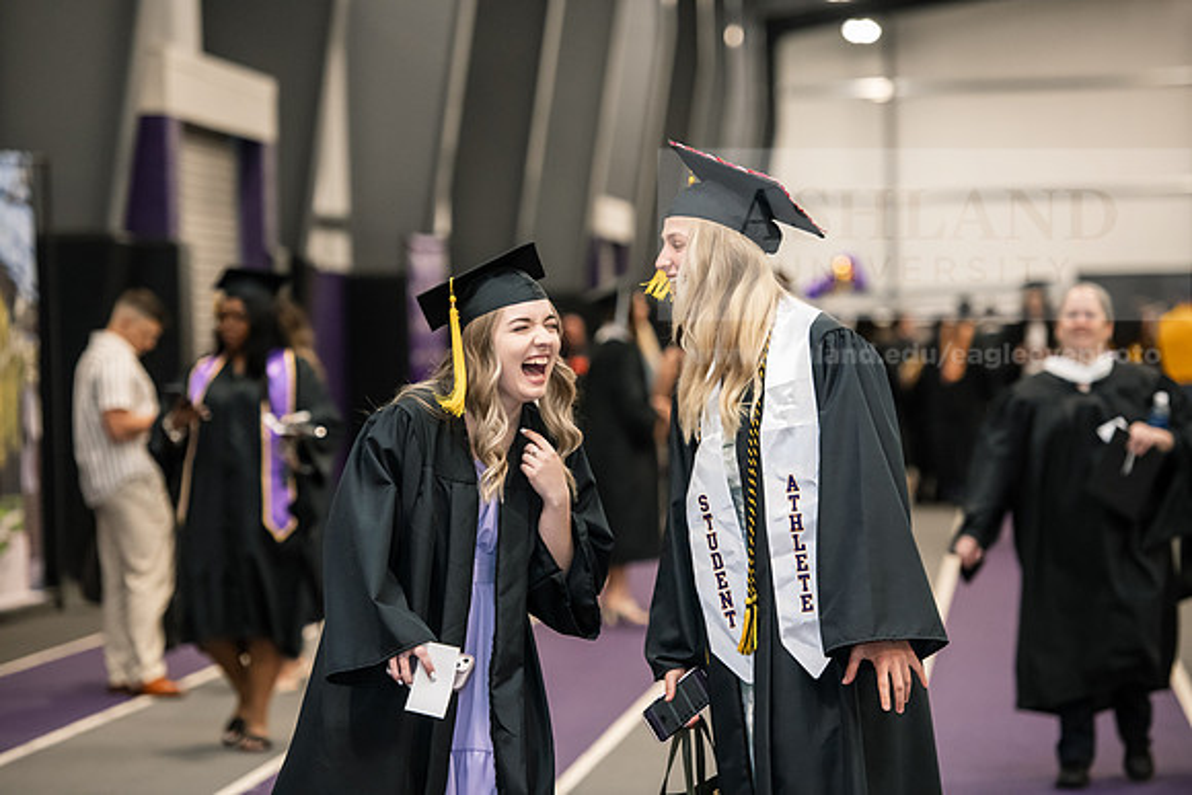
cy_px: 398
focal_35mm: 135
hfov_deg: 15.2
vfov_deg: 10.2
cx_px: 596
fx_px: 4471
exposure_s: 1/200
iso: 2500
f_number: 3.5
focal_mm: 135
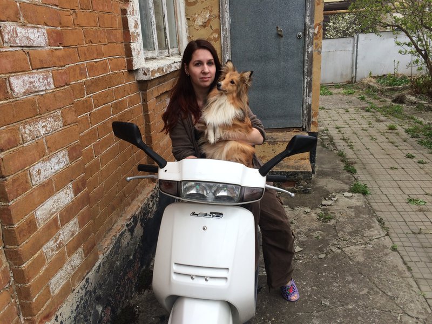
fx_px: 362
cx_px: 216
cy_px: 162
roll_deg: +4.1
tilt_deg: -19.7
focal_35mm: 29
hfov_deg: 61.7
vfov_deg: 48.2
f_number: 2.2
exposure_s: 1/604
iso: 32
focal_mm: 4.15
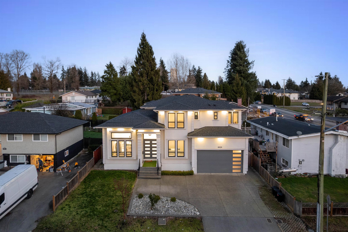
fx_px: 213
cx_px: 174
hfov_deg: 78.6
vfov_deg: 57.2
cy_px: 116
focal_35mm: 22
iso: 320
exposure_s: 1/15
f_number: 2.8
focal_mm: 8.38
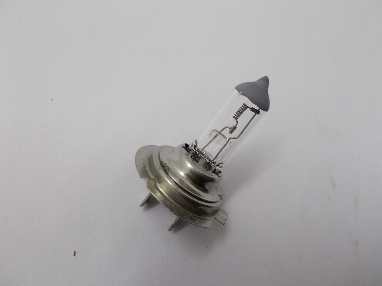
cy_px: 143
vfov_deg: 53.1
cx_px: 191
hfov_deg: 67.3
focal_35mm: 26
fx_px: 287
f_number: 3.2
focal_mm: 4.6
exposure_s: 1/25
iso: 80
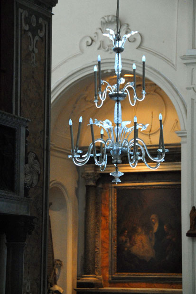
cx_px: 98
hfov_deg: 11.4
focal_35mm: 120
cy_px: 147
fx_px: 980
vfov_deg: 17.1
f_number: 5
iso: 800
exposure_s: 1/13
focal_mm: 80
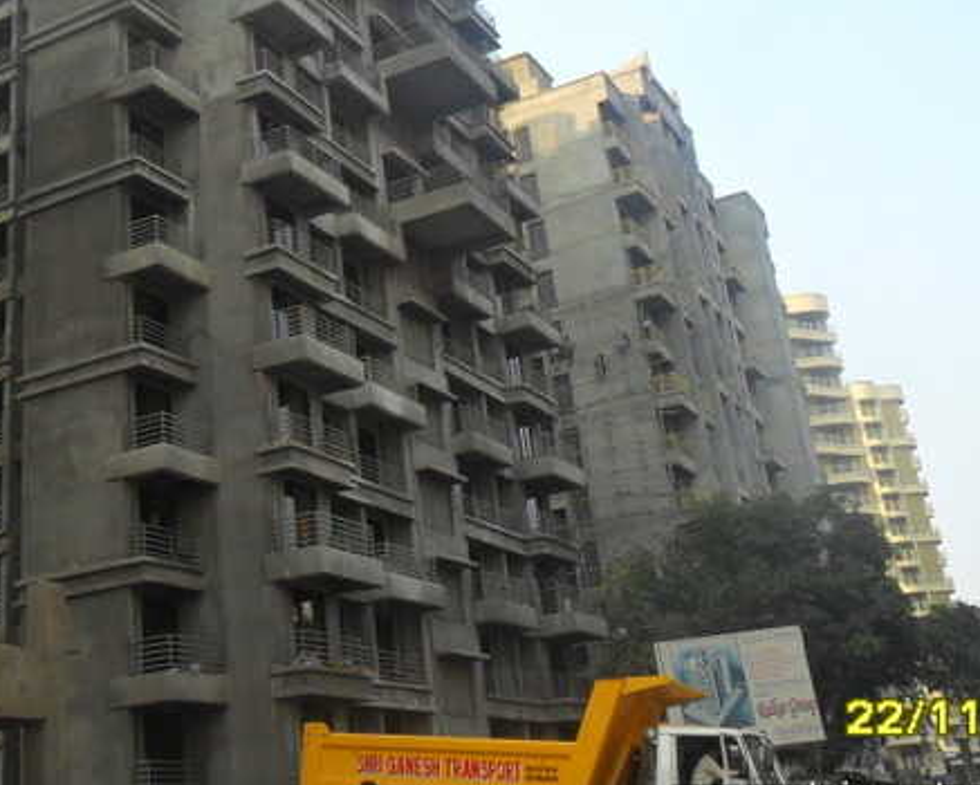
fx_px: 1364
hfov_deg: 39.0
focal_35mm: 47
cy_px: 187
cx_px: 321
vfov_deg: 31.5
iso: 100
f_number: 3.5
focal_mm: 4.9
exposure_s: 1/250
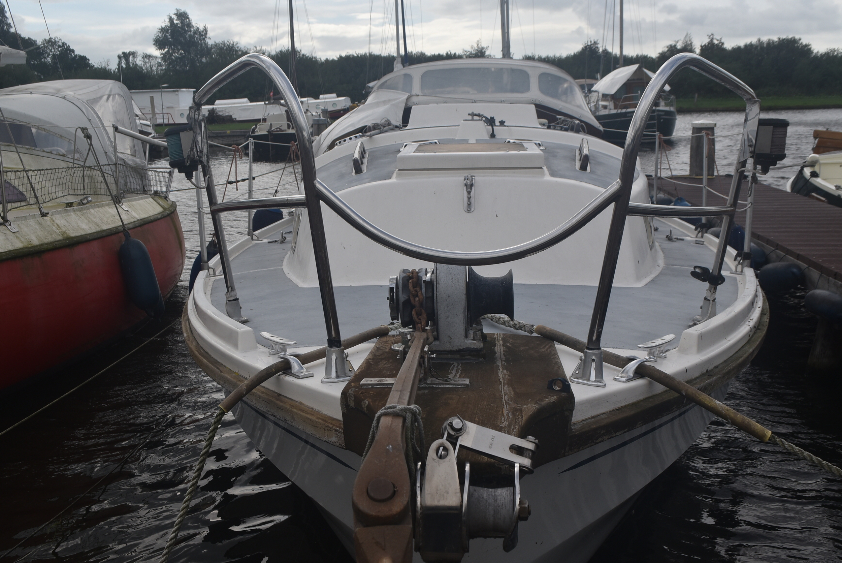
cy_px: 282
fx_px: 843
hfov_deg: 53.1
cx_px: 421
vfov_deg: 36.9
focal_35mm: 36
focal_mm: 24
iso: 200
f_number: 9
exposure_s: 1/320
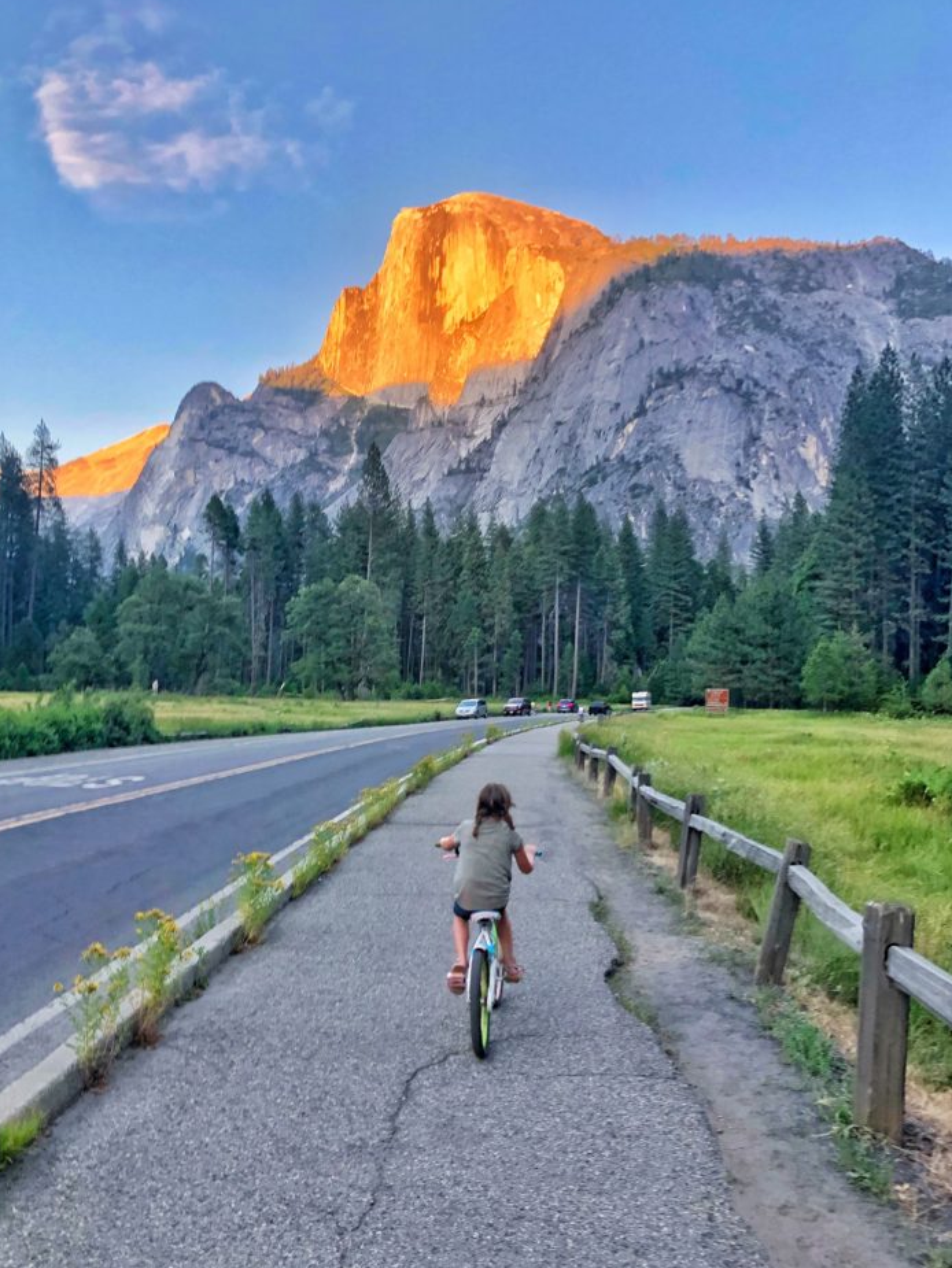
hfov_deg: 45.4
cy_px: 690
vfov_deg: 58.3
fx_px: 1136
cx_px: 450
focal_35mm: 31
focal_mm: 3.99
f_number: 1.8
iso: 25
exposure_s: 1/120
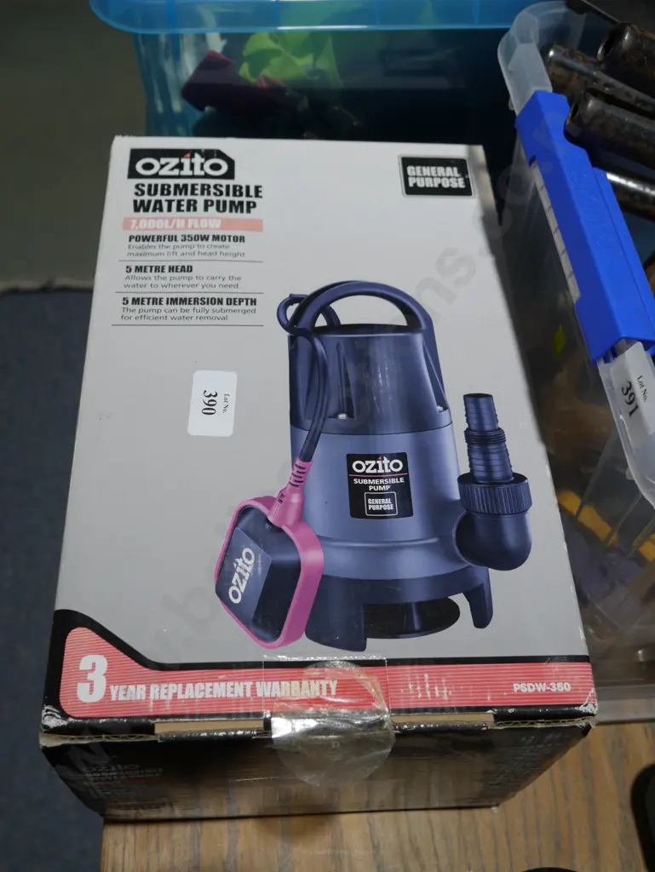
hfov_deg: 39.7
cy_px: 436
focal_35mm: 36
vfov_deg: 51.3
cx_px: 328
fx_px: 907
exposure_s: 1/100
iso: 200
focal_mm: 18
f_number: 4
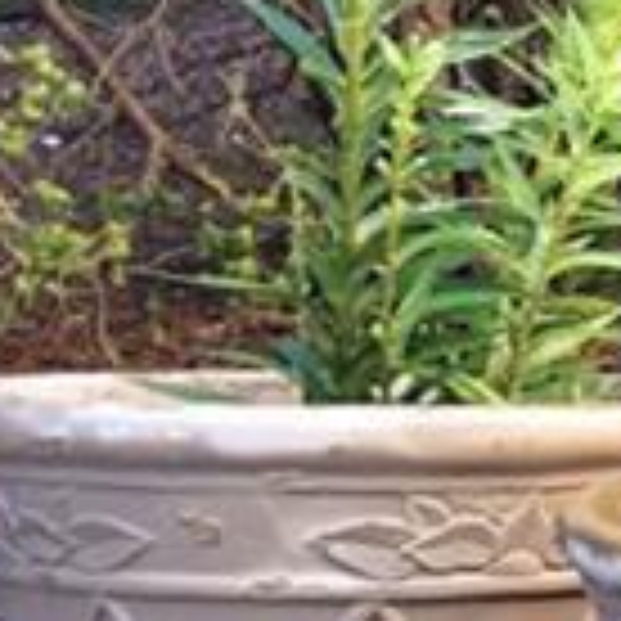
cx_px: 1912
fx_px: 4973
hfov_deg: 6.5
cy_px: -302
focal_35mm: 245
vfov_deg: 7.0
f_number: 6.3
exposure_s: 1/160
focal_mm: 26
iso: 400
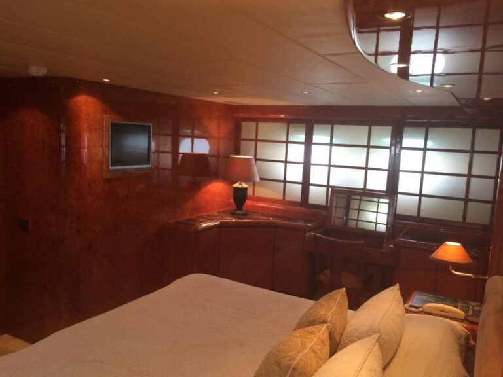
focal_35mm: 29
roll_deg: -1.3
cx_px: 252
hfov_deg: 61.7
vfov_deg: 48.2
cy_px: 188
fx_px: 421
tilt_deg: -7.6
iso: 80
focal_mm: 4.15
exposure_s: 1/33
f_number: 2.2
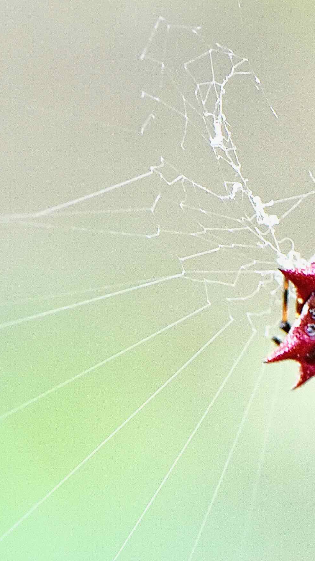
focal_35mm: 166
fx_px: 2466
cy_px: 280
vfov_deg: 13.0
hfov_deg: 7.3
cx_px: 338
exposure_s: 1/160
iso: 4000
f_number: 16
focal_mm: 105
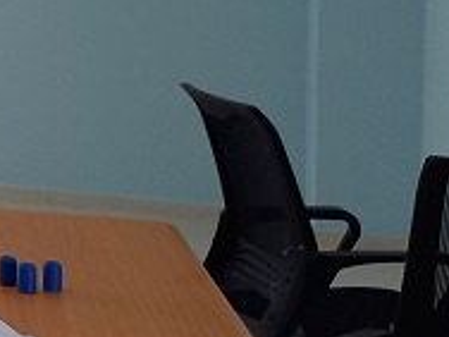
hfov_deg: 11.8
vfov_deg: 10.9
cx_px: -659
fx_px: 1725
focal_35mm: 133
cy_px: -105
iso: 80
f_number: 1.8
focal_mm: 4.65
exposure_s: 1/120
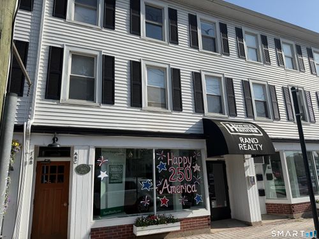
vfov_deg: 56.8
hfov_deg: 71.6
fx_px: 221
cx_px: 160
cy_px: 120
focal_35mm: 24
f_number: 1.78
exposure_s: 1/5319
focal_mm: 6.76
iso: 80
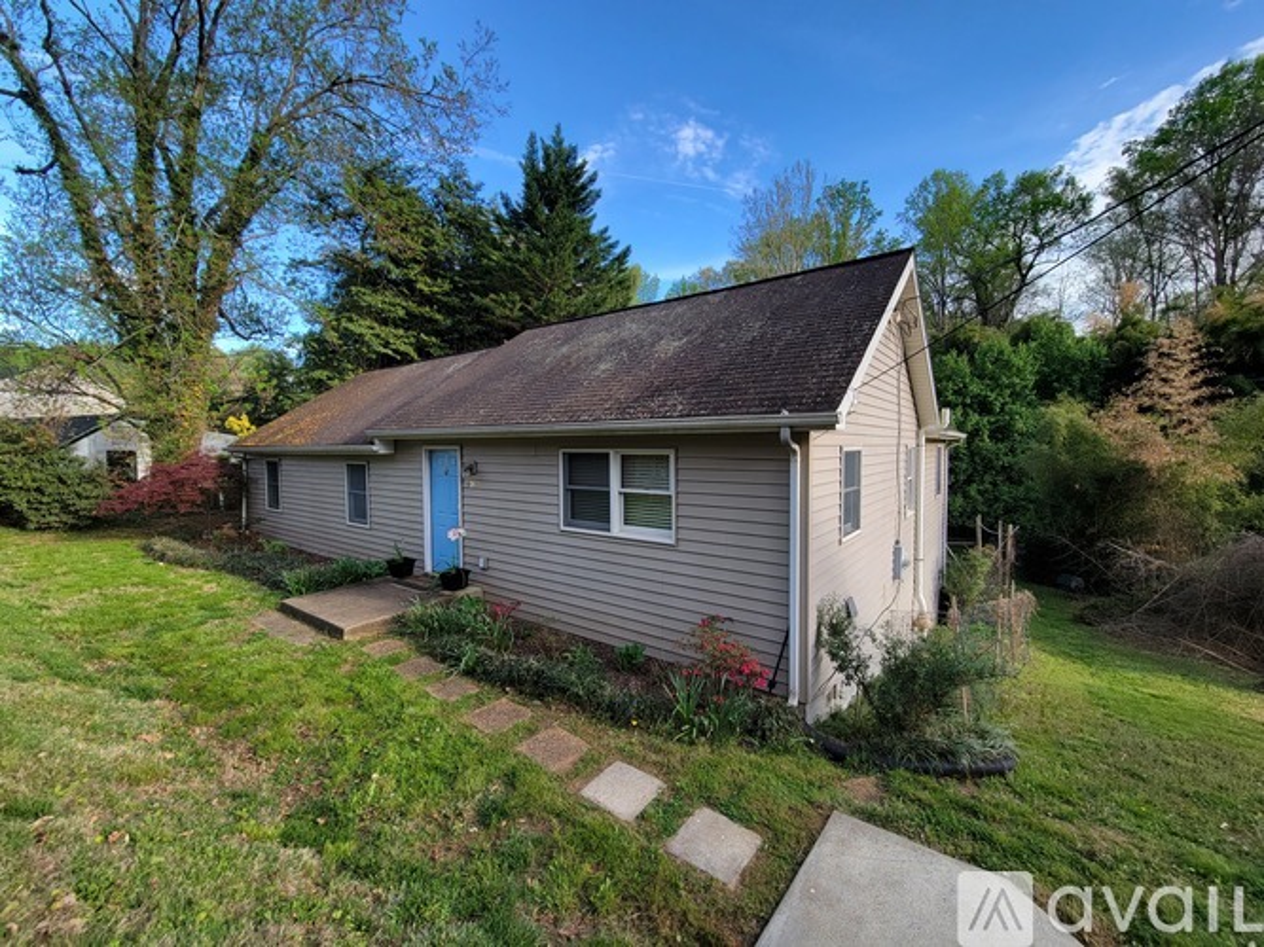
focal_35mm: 13
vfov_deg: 89.9
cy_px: 474
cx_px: 632
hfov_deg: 106.2
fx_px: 475
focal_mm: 2.2
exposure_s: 1/330
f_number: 2.2
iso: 50
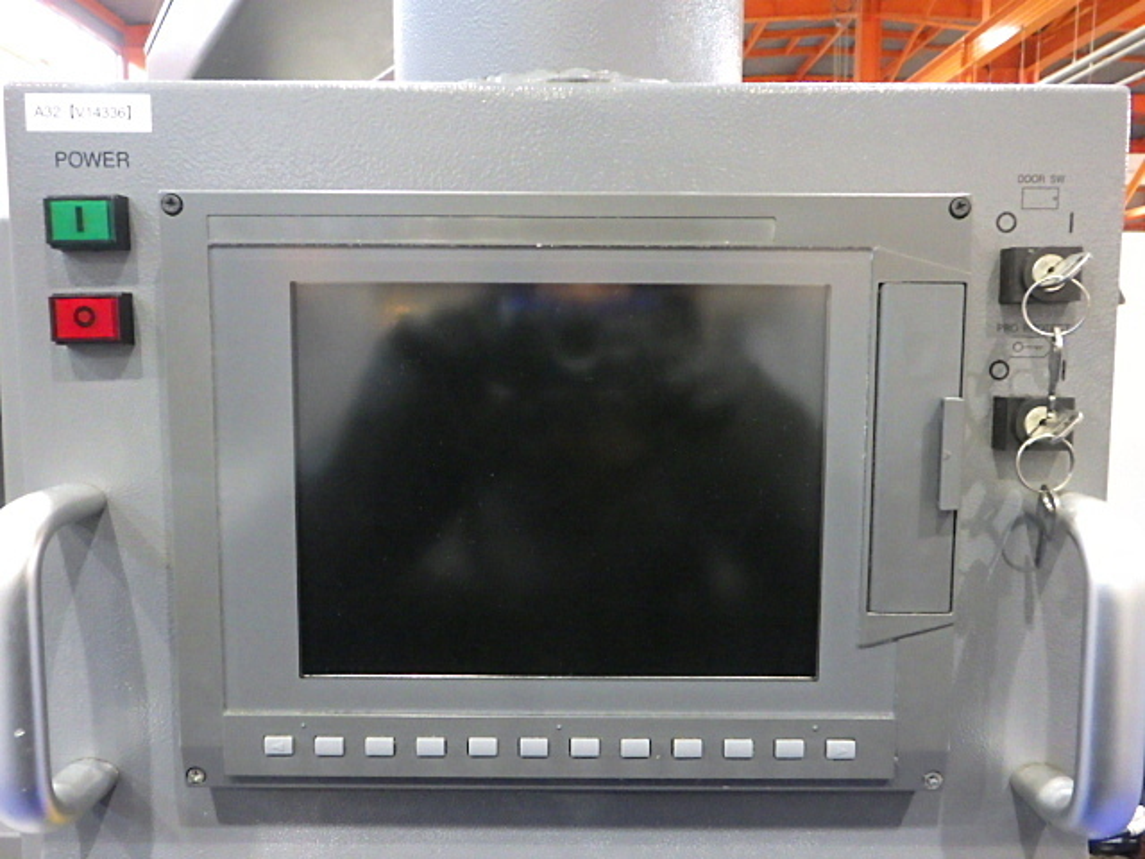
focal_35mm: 28
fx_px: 926
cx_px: 572
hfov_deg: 63.4
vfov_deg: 49.7
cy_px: 430
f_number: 3.5
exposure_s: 1/20
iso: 1600
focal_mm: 5
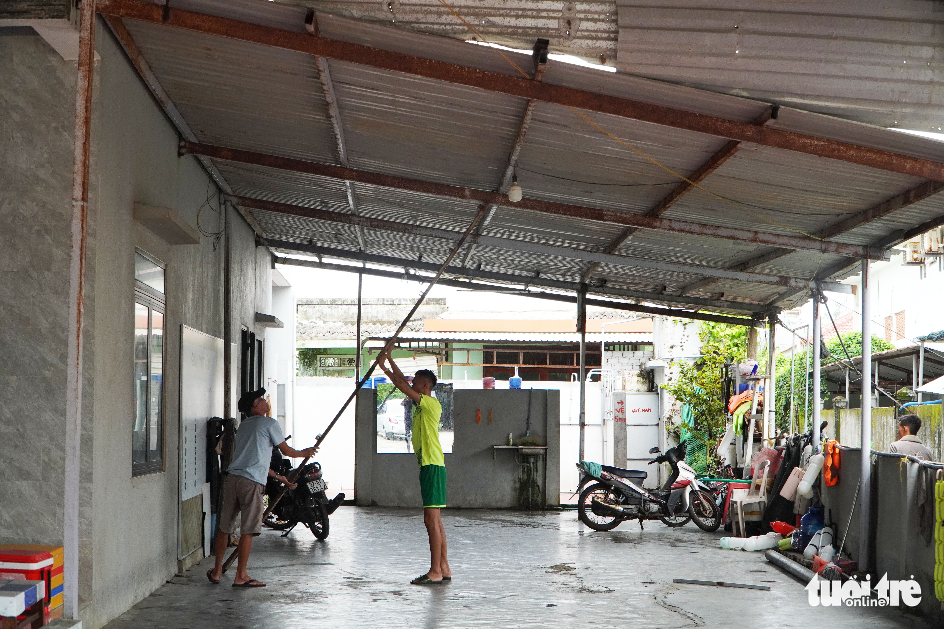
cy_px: 314
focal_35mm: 50
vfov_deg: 27.3
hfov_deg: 40.0
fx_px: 1298
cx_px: 472
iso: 1000
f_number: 5.6
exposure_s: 1/800
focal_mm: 33
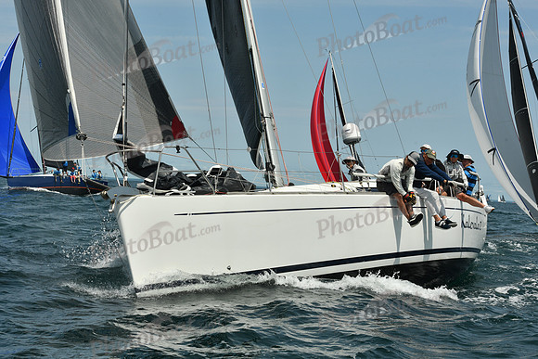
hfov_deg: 28.8
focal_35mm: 70
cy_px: 180
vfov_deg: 19.5
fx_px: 1046
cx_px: 269
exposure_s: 1/1000
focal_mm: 70
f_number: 11
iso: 320
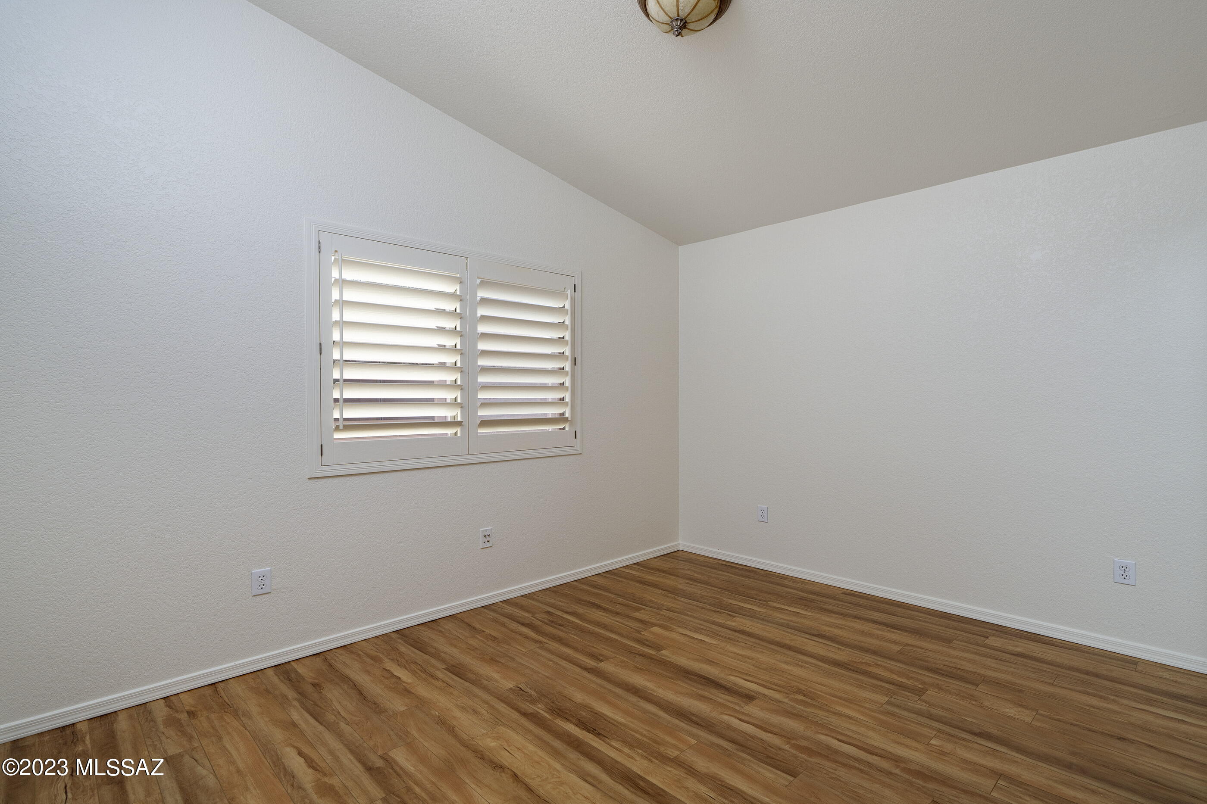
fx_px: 503
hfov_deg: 100.4
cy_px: 402
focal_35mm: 15
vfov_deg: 77.3
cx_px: 604
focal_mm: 15
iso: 200
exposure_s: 1/80
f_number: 7.1
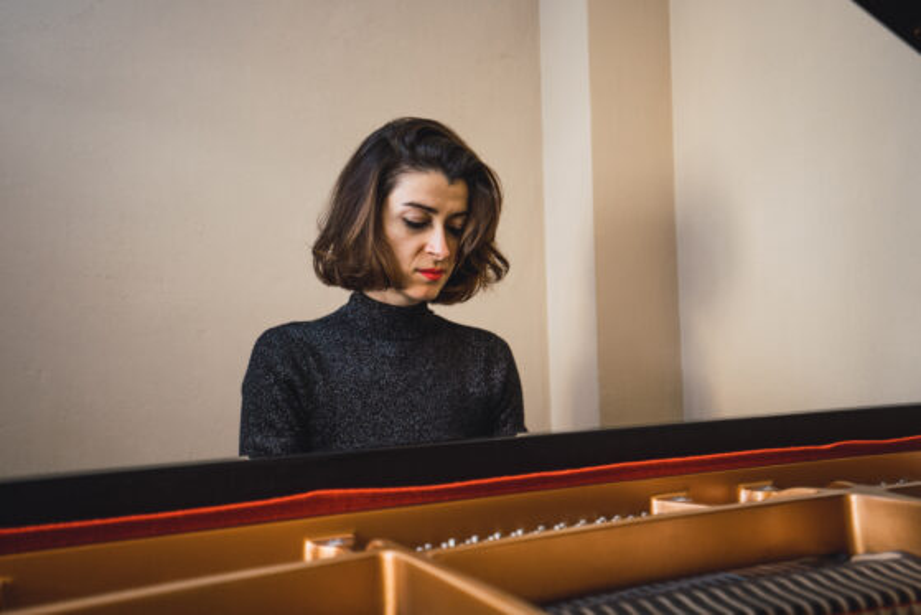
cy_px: 308
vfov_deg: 37.9
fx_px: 896
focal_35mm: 35
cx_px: 460
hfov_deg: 54.4
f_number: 4
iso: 320
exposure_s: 1/60
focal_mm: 35
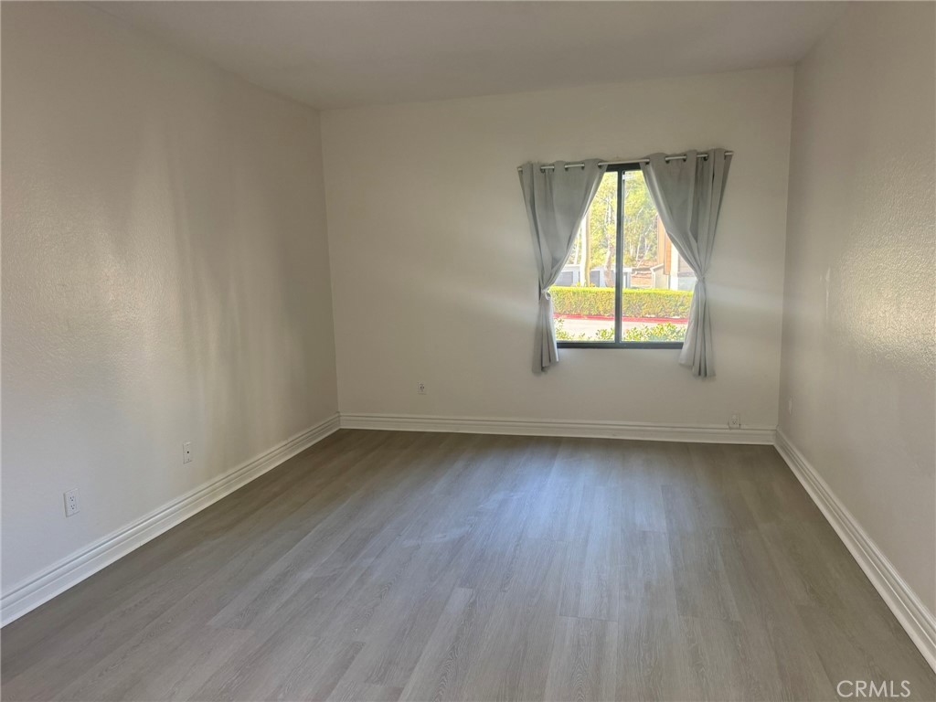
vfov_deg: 56.8
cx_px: 468
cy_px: 351
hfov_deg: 71.6
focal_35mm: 24
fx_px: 649
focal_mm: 6.76
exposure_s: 1/120
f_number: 1.78
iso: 200
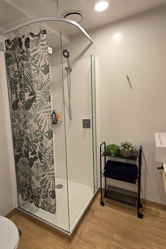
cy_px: 122
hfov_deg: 63.4
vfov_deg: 86.9
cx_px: 59
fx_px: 131
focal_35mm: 19
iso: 64
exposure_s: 1/50
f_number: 2.2
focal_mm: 2.2
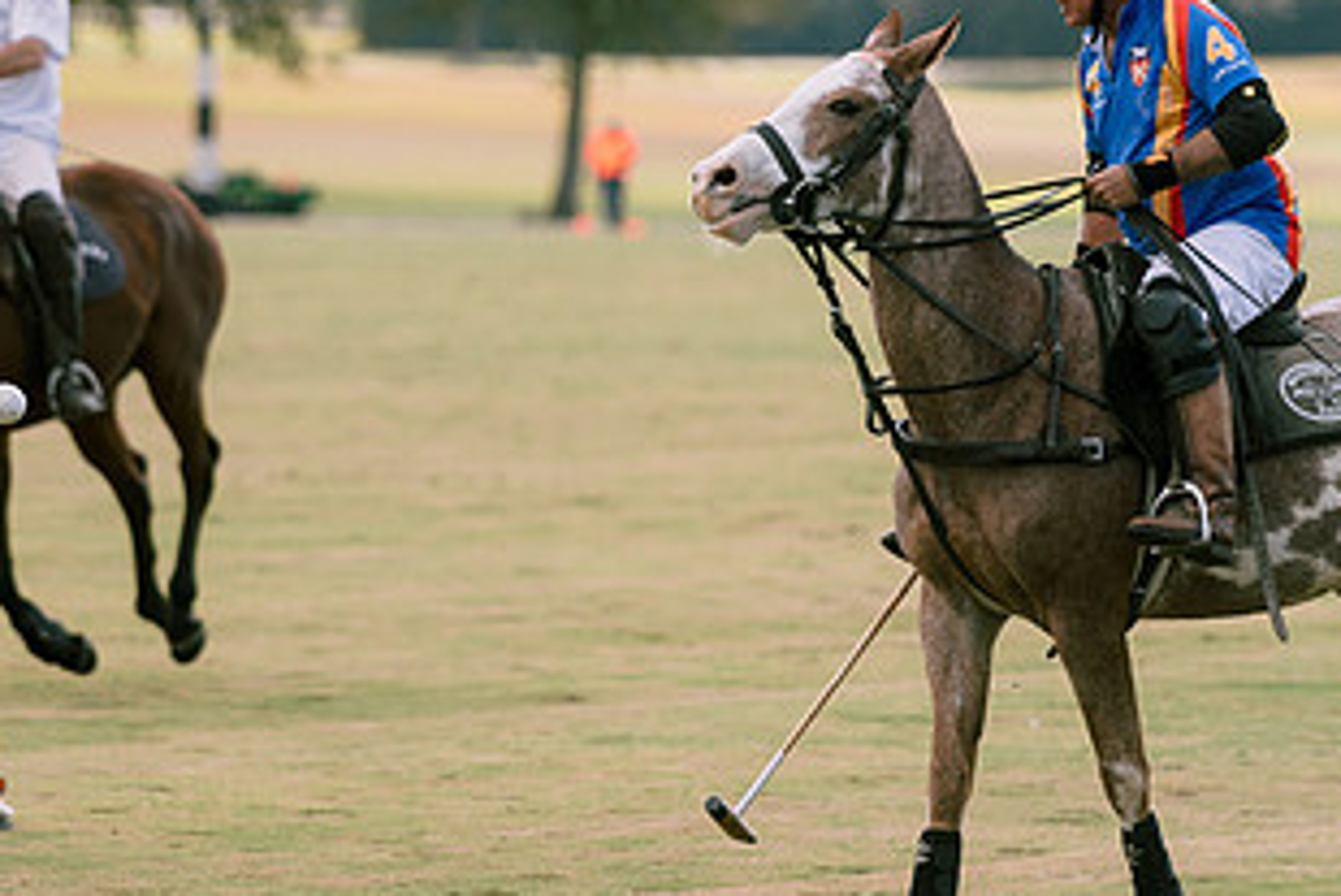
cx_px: 307
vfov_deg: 4.9
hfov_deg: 7.3
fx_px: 10472
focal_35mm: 281
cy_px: 357
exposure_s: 1/3200
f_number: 4
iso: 200
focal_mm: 150
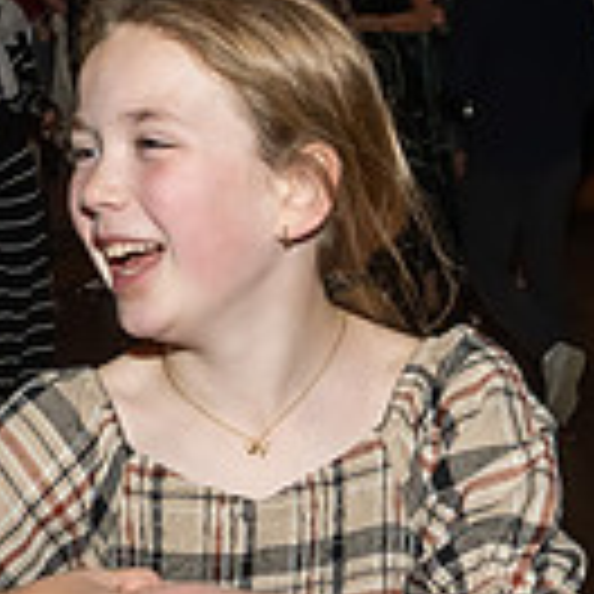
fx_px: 2621
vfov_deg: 12.8
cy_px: 544
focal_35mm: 135
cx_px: 240
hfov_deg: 12.9
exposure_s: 1/250
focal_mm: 17
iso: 640
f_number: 7.1
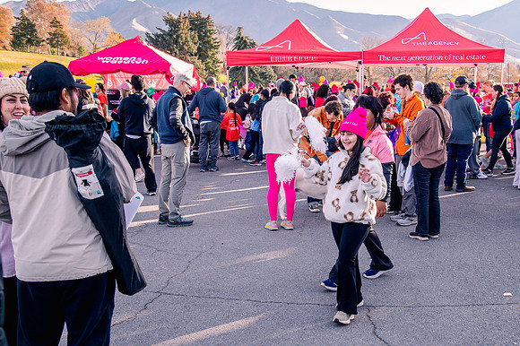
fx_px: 648
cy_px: 186
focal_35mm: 45
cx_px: 299
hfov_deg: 43.6
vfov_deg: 29.9
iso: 800
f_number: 6.3
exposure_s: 1/400
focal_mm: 38
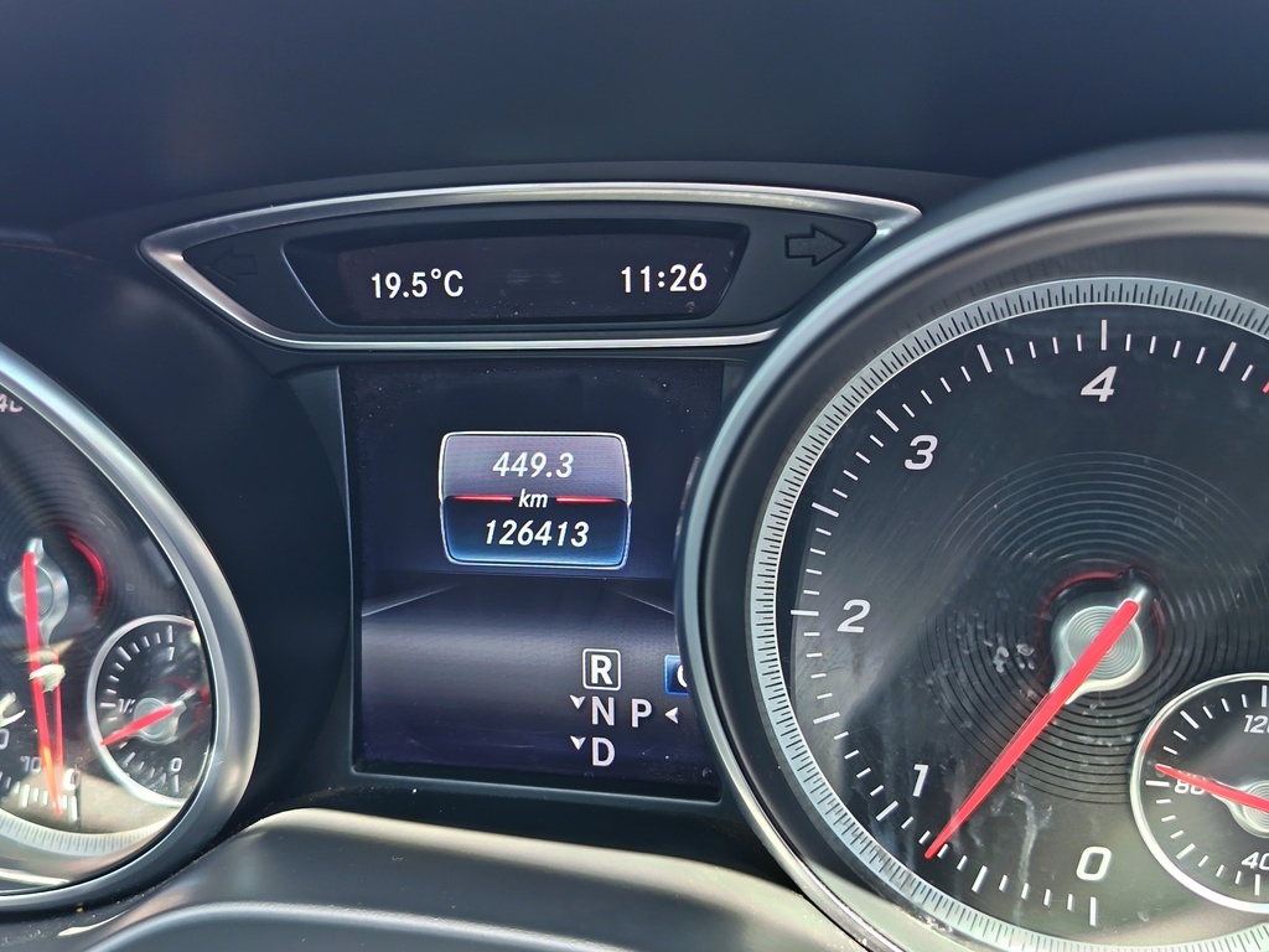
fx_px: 1246
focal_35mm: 34
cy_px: 476
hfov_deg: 54.0
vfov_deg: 41.8
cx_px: 634
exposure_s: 1/33.3
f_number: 1.75
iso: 763
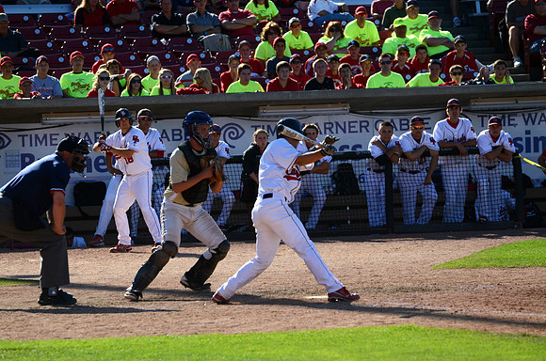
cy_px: 180
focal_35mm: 270
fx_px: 4086
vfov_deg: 5.1
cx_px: 273
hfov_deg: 7.6
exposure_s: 1/8000
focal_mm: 180
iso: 1000
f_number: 5
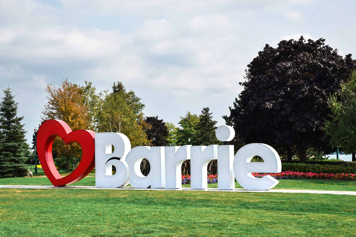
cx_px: 165
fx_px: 524
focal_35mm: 53
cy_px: 101
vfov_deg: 25.5
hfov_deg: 37.5
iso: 100
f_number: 5
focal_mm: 30
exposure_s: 1/1250
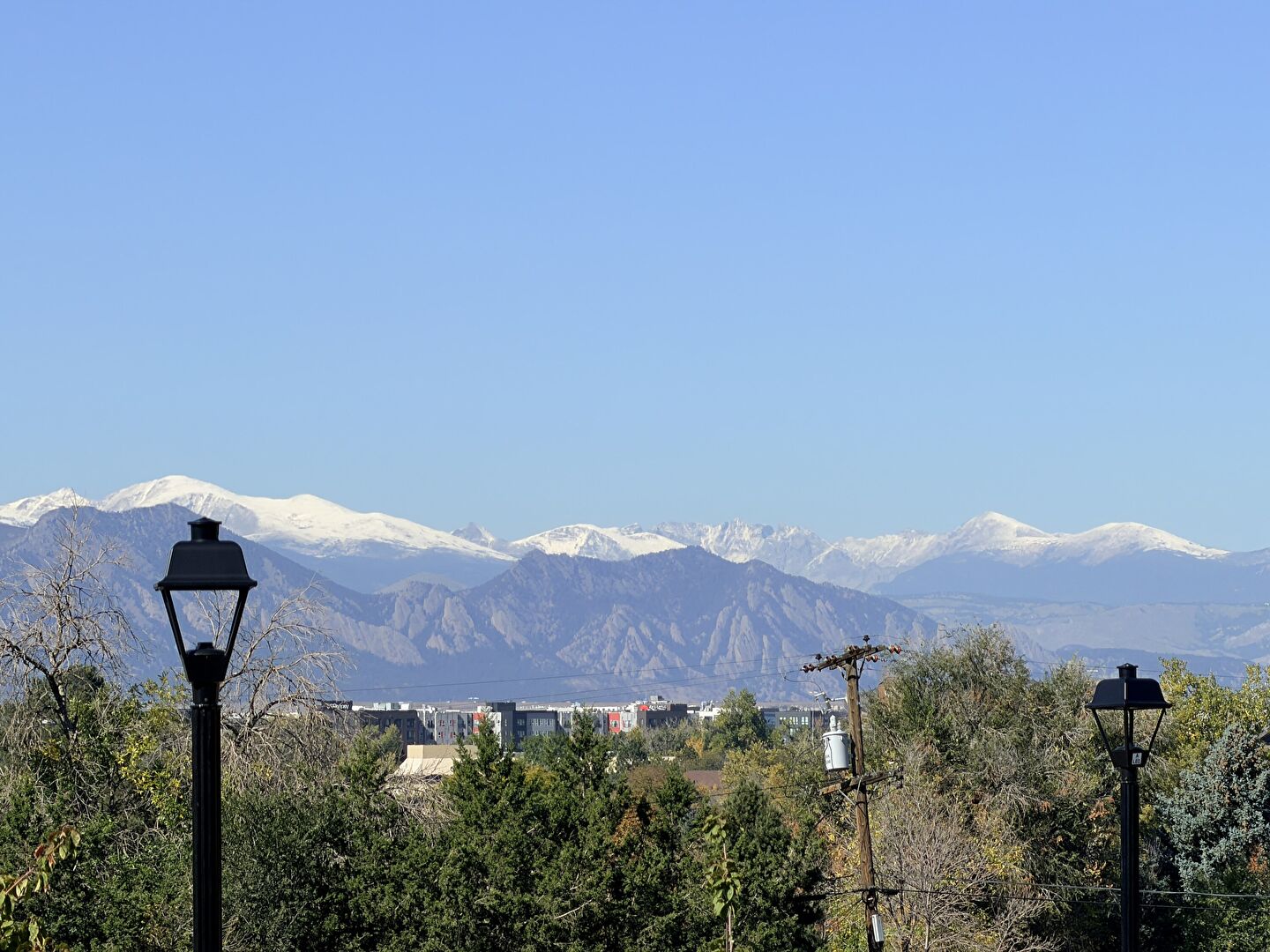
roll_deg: -0.2
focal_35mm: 200
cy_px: 476
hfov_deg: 9.9
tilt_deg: +1.7
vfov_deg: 7.4
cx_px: 635
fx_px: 7338
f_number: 2.8
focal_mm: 16.89
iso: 16
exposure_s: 1/755
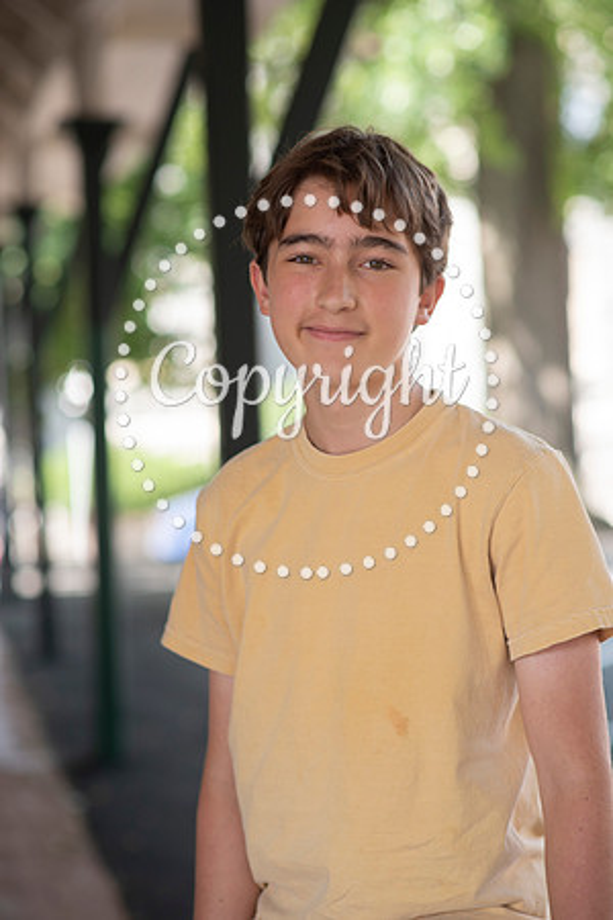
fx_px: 2171
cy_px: 460
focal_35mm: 85
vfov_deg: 23.9
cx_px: 306
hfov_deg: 16.1
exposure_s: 1/320
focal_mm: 85
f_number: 2.8
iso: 200
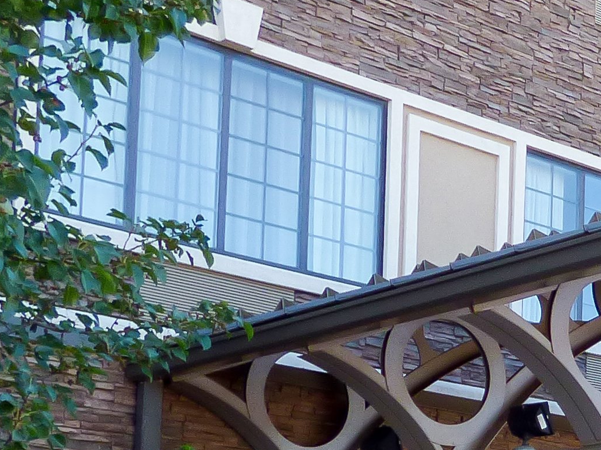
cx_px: 819
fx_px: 1545
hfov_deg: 19.9
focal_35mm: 89
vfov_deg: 15.8
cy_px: 578
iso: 100
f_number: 2.8
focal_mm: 3.58
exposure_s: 1/250
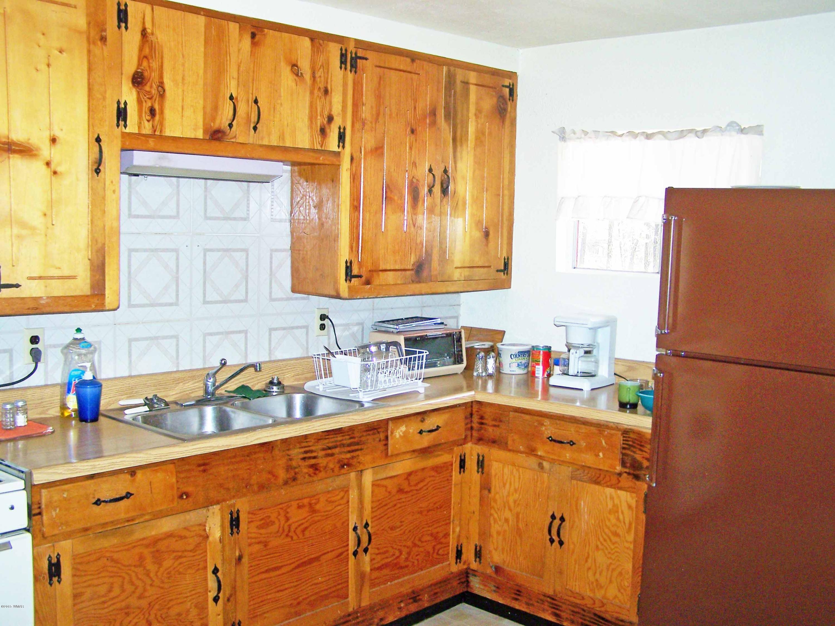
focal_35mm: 38
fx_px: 917
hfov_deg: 49.0
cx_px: 418
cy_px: 313
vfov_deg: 37.7
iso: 80
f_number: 2.8
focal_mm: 6.3
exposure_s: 1/60
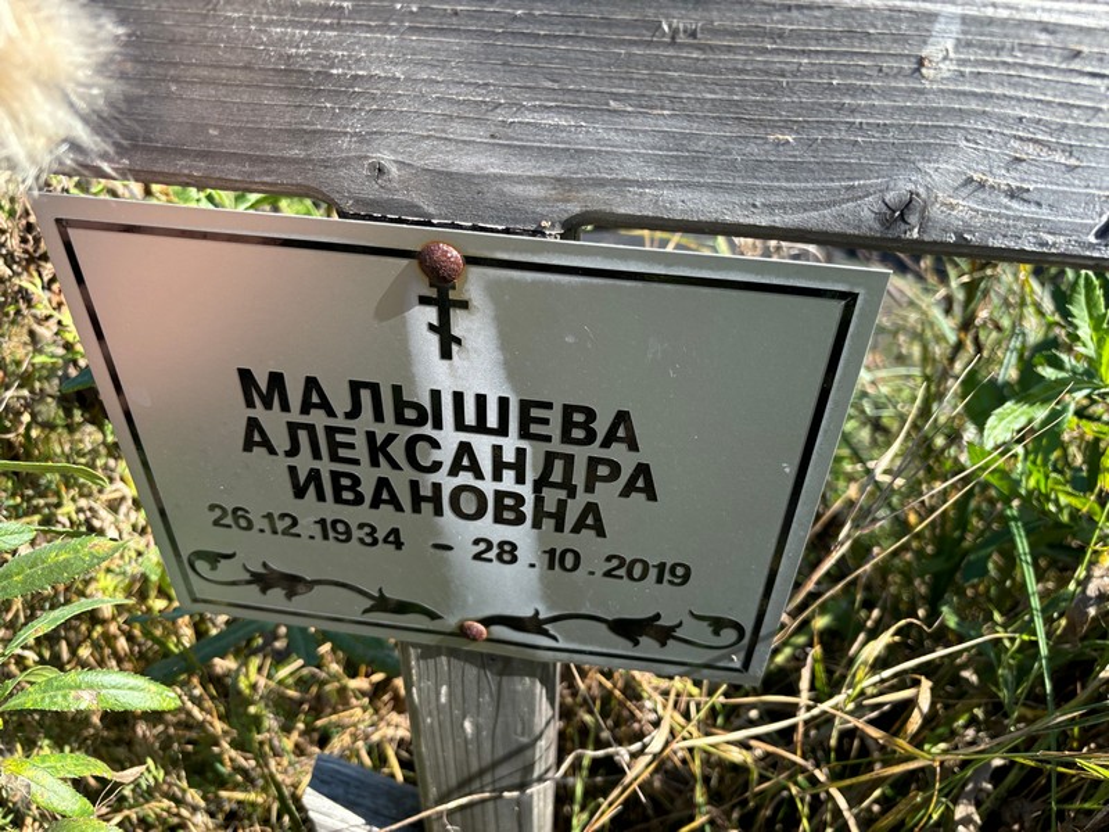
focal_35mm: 26
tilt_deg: -35.4
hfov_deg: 67.3
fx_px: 833
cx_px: 554
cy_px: 416
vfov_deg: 53.1
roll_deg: +2.0
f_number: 1.6
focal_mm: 5.96
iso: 50
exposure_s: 1/831
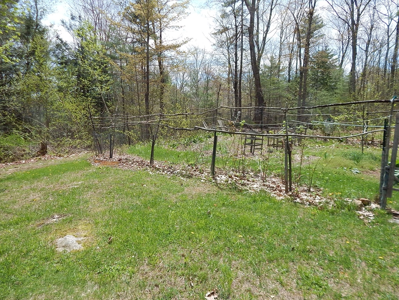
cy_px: 150
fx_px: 254
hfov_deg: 76.4
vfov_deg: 61.1
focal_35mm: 22
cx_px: 200
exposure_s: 1/1250
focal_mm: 4
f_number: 3
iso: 125
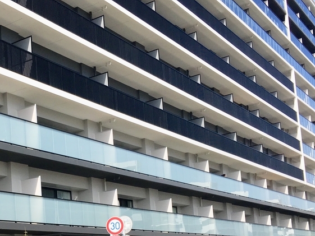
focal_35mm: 62
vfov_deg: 23.0
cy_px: 218
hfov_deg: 29.7
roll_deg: +3.3
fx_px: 564
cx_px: 25
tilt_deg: +5.0
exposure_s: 1/1221
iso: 25
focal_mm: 4.15
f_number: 2.2
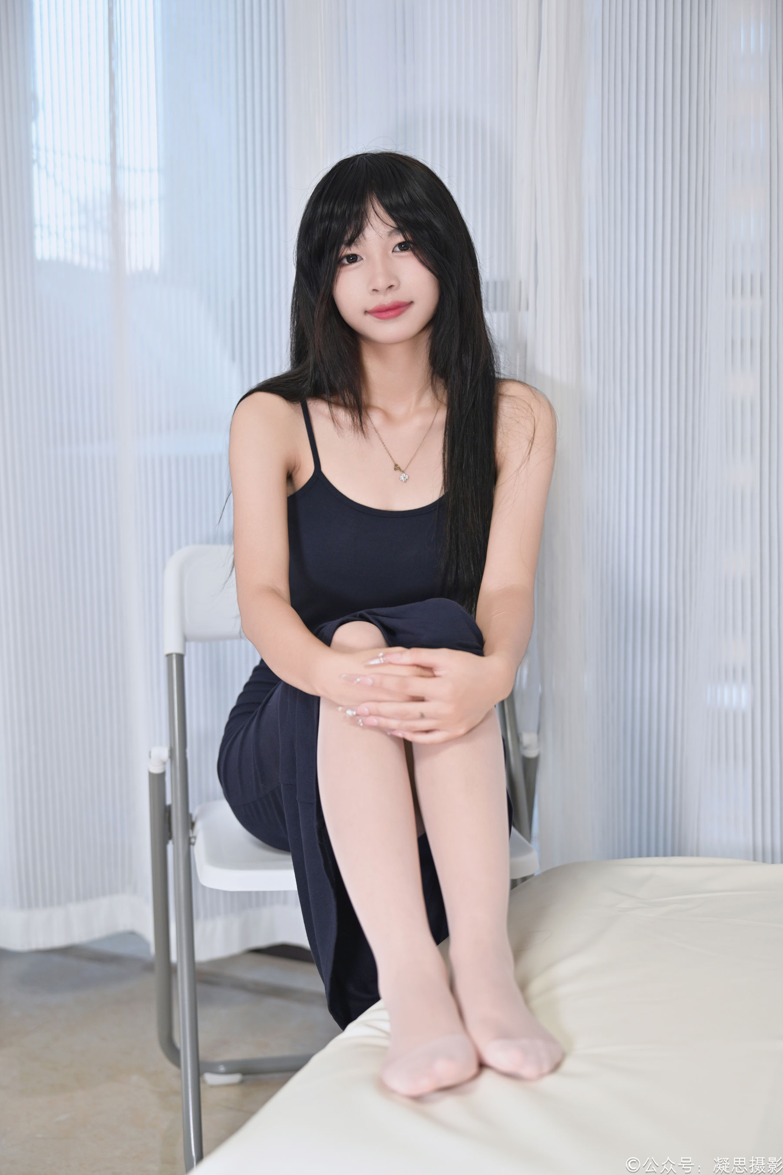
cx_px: 392
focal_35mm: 47
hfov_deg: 28.6
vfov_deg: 41.9
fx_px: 1533
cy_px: 588
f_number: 2.2
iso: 900
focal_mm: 47
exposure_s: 1/100
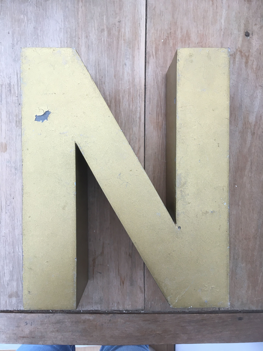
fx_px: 294
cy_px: 176
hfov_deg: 48.2
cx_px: 132
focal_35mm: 29
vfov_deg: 61.7
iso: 25
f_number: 2.2
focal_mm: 4.15
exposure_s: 1/33
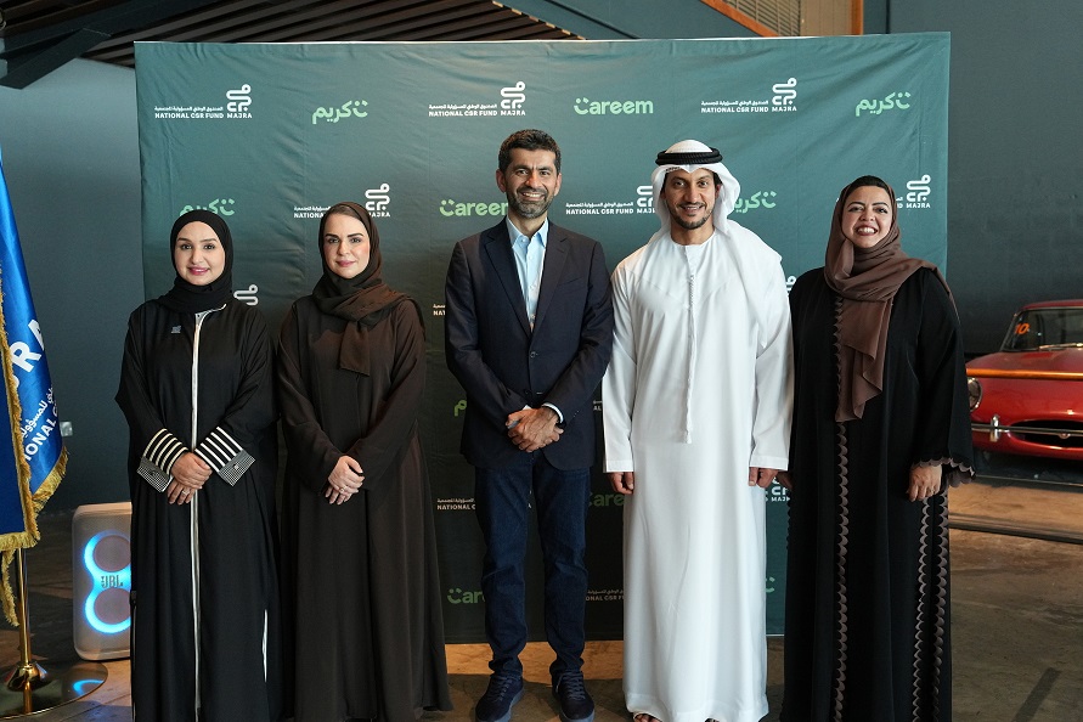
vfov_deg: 42.3
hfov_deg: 60.3
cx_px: 542
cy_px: 361
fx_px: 933
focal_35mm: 31
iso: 3200
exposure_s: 1/200
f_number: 2.8
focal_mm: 31
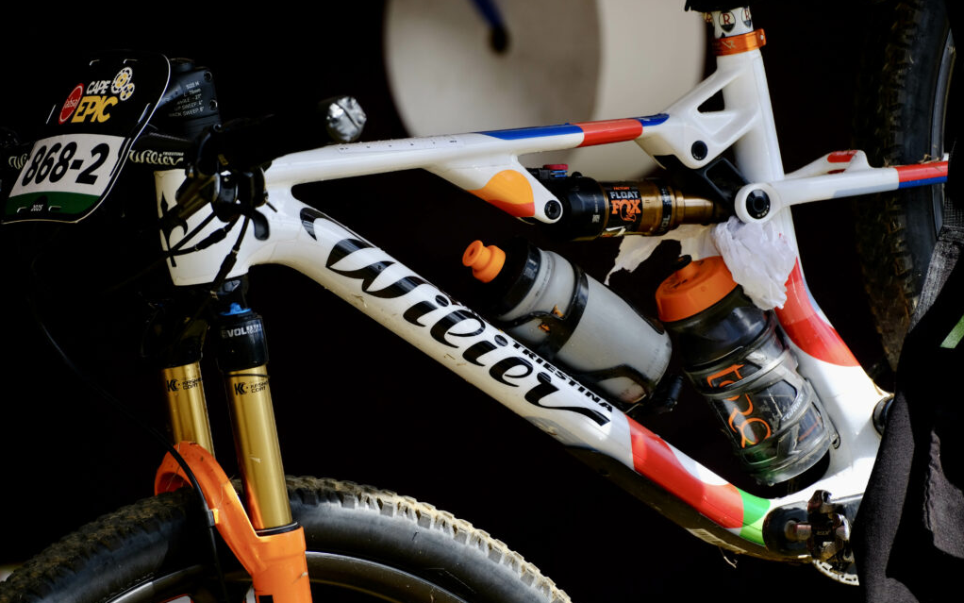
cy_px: 312
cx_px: 482
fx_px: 7436
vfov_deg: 4.6
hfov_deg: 7.4
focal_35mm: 283
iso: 200
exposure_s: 1/500
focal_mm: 184.6
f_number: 5
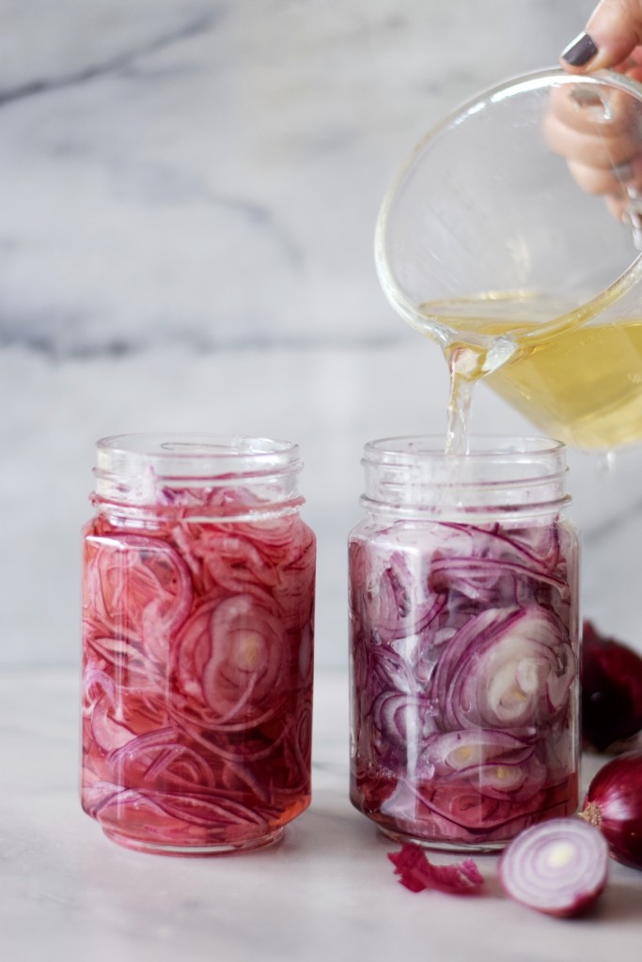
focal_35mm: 75
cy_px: 481
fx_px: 2005
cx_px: 321
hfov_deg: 18.2
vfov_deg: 27.0
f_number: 1.8
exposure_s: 1/60
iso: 200
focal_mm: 50
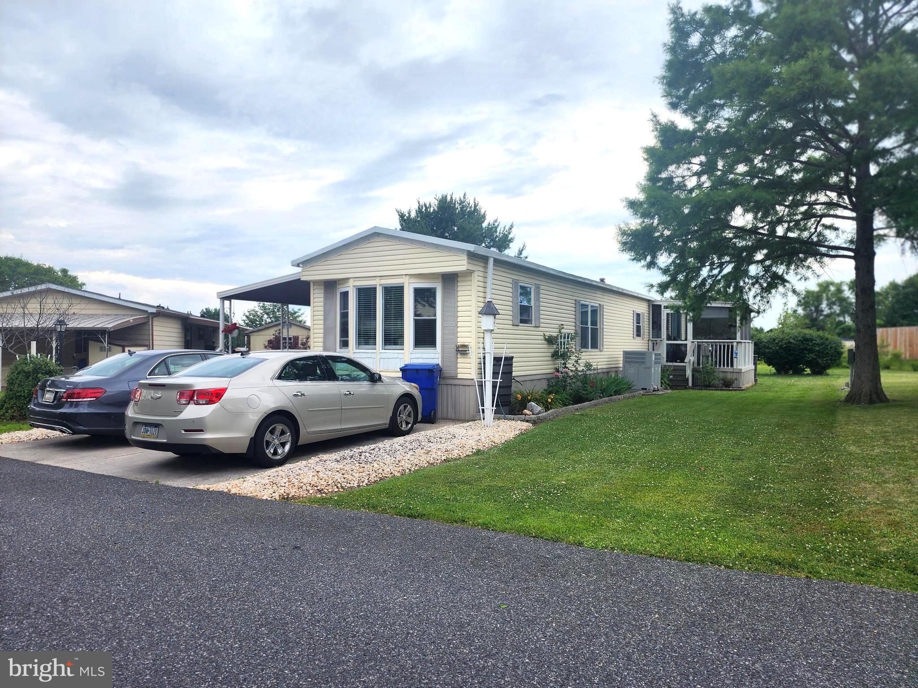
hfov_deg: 73.9
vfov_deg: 58.9
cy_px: 344
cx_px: 459
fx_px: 610
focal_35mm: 23
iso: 12
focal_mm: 6.4
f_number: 1.8
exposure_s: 1/237
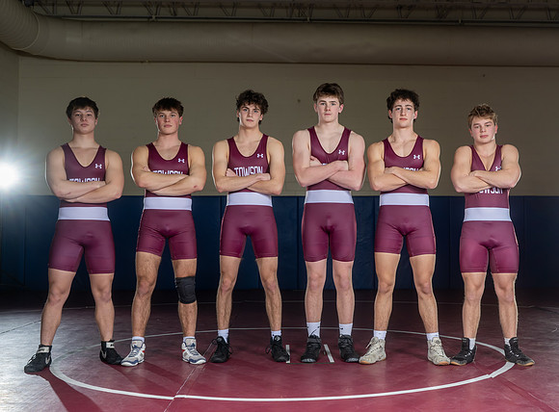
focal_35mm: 47
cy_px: 218
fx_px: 749
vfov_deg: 30.8
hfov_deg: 40.9
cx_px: 315
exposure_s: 1/200
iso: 125
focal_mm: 25.5
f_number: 6.3
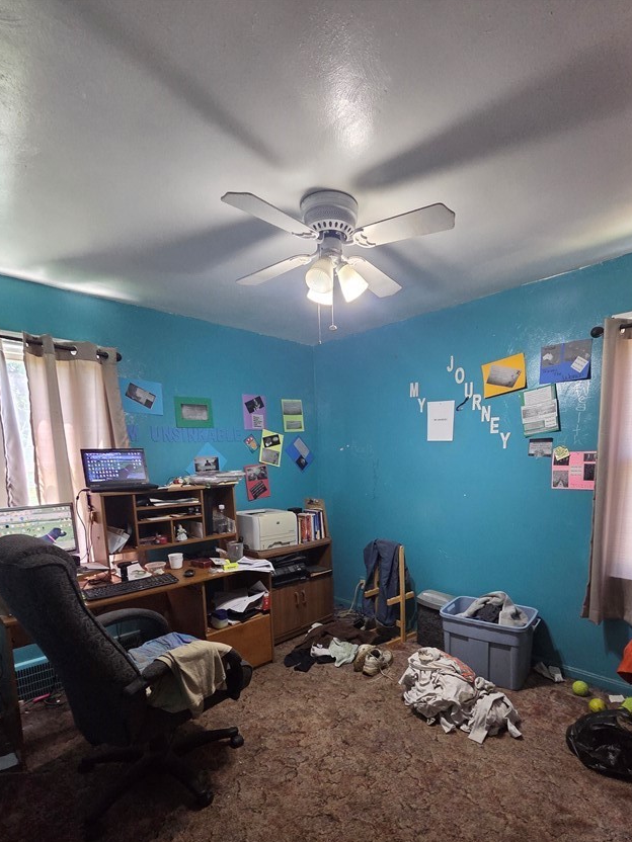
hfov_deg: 77.6
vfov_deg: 93.0
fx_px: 389
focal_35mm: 16
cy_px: 515
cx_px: 366
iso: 800
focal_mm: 2.2
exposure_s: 1/60
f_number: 2.2
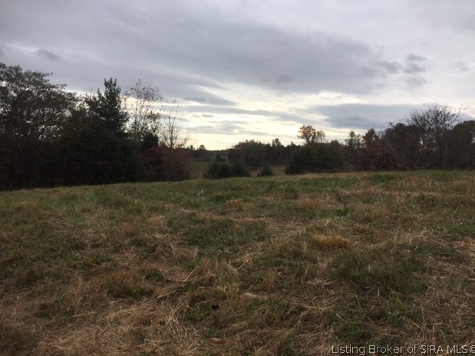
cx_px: 236
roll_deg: -1.1
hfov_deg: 60.0
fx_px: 412
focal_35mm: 30
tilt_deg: -2.2
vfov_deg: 46.8
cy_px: 173
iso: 32
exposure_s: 1/989
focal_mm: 4.15
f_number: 2.2
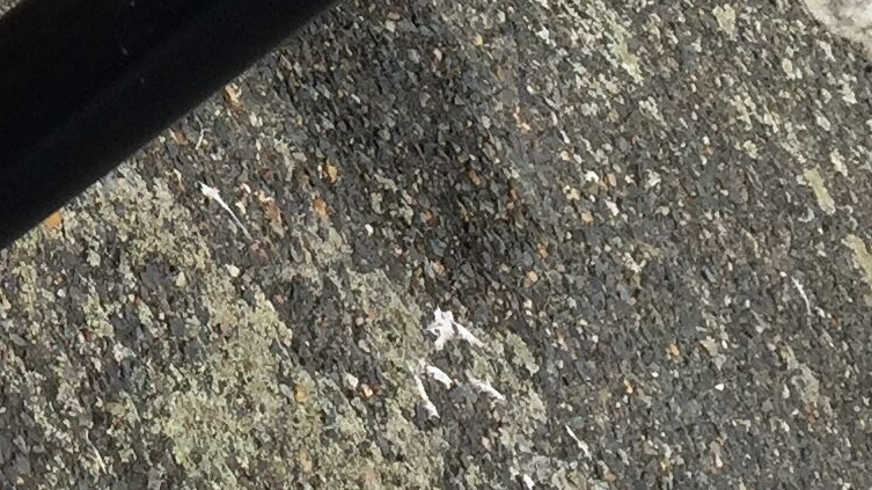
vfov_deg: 8.3
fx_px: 3167
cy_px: -569
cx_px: -350
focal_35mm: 137
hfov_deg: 14.8
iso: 32
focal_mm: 4.15
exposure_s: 1/824
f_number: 2.2
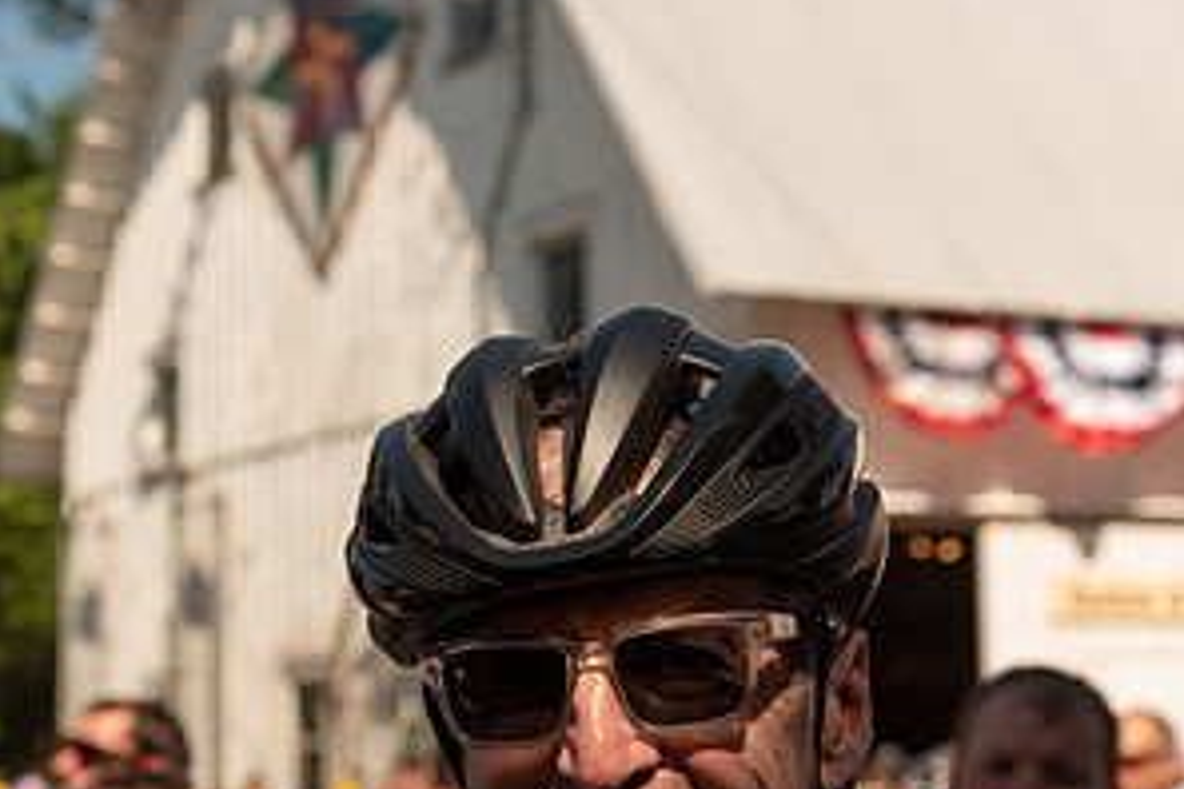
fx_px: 3091
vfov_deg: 14.5
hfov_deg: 21.7
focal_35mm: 94
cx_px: 590
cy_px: 466
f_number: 5.6
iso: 200
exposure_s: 1/640
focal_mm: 62
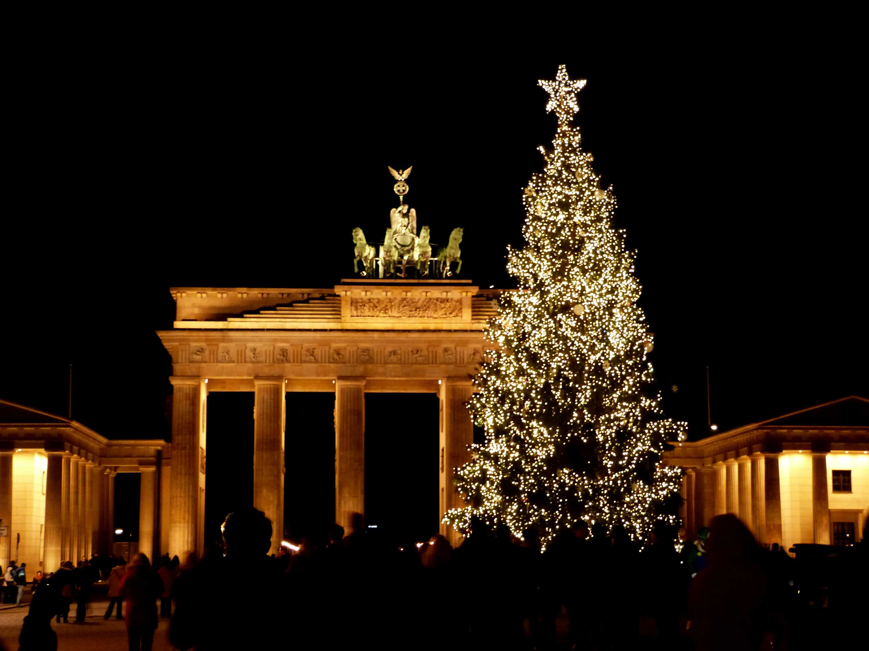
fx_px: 1807
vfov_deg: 20.4
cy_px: 326
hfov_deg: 27.0
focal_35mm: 72
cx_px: 434
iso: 400
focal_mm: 12.9
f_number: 3.3
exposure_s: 1/5
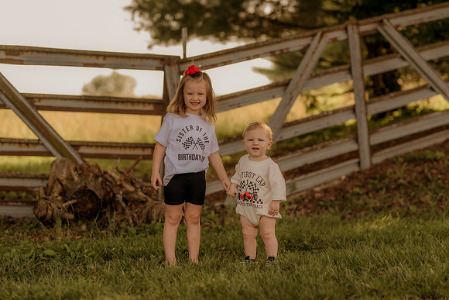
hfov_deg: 23.9
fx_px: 1060
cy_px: 150
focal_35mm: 85
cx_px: 224
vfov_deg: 16.1
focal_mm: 85
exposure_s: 1/1250
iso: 250
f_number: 2
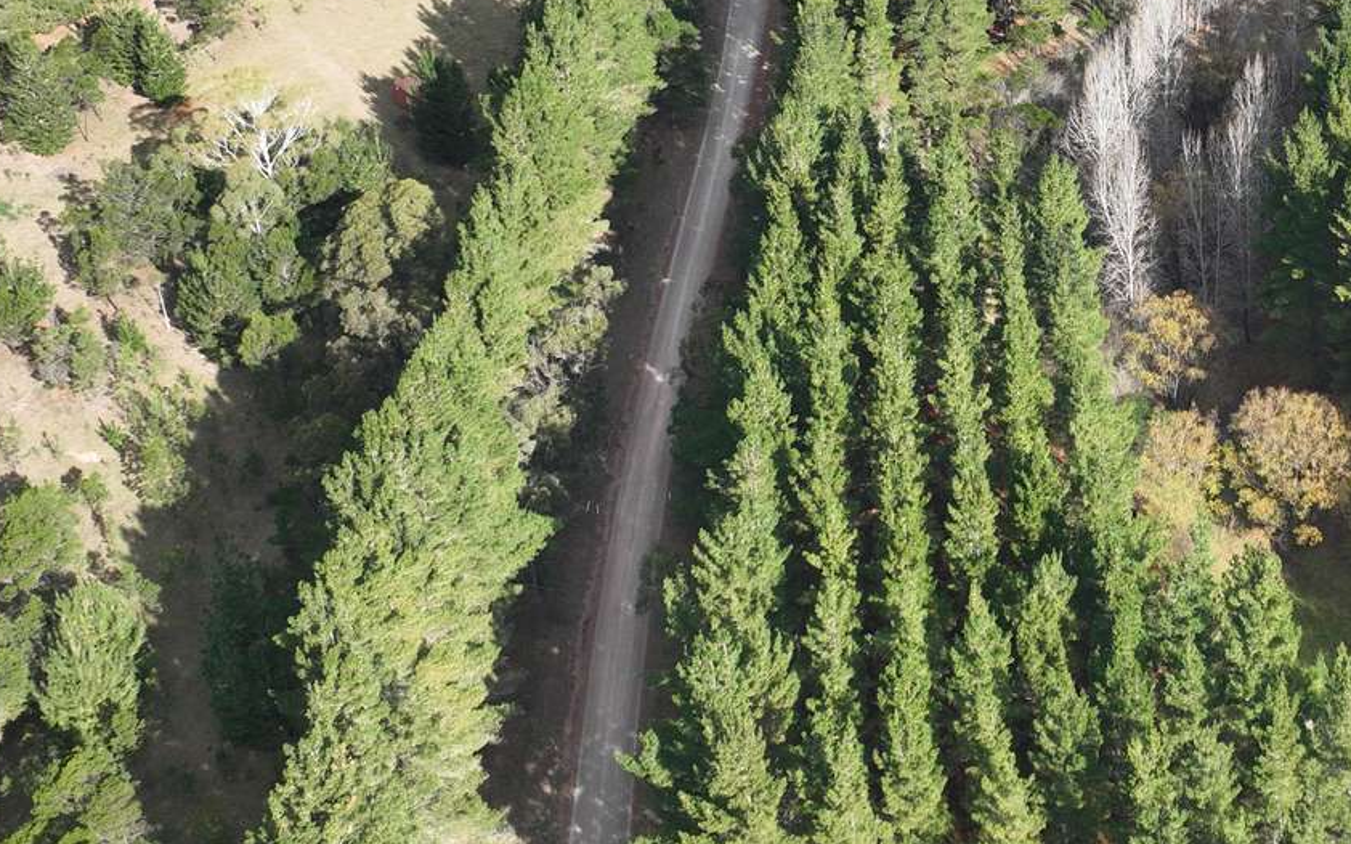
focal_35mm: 58
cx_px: 1340
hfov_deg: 32.4
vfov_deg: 22.0
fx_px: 2135
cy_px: 128
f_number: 2.8
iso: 100
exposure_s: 1/640
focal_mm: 12.29
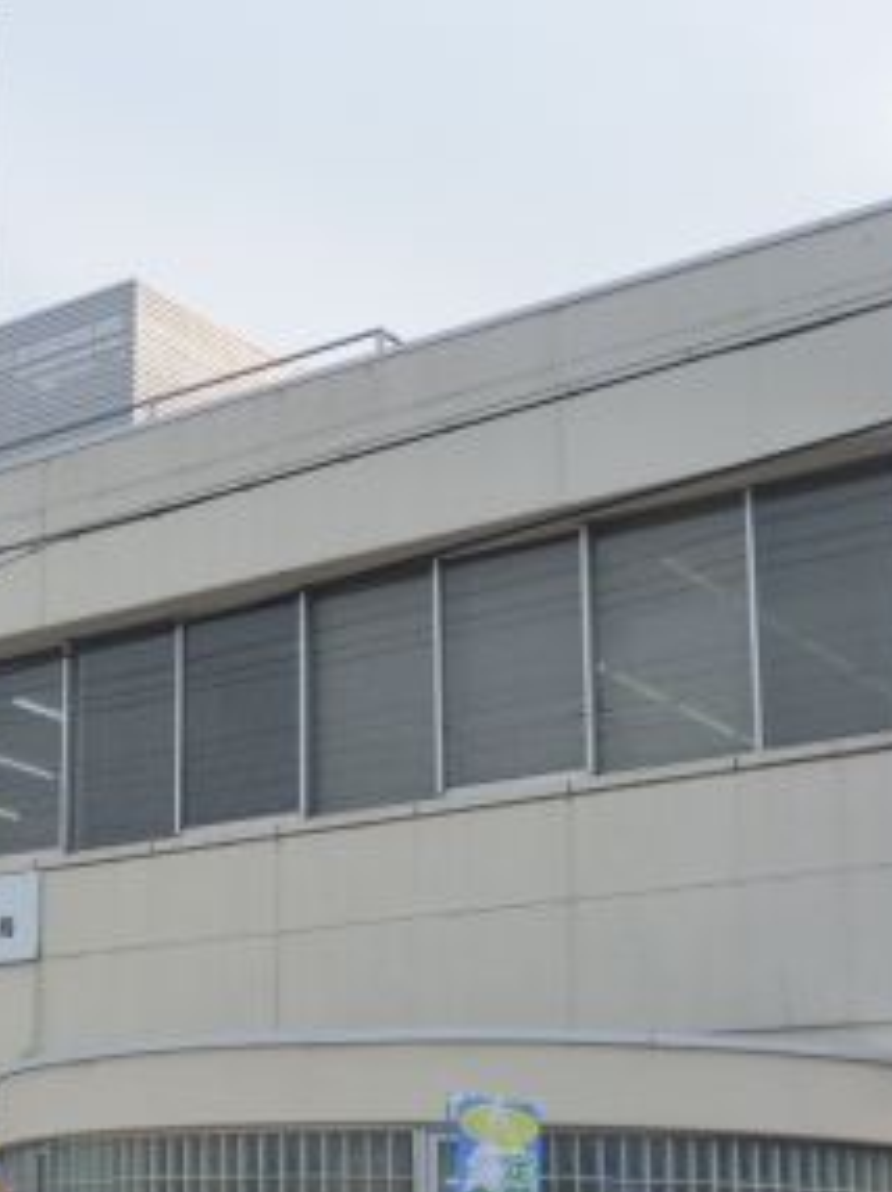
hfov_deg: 21.3
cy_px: 859
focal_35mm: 65
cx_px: -121
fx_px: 2237
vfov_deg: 29.5
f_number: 3.4
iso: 125
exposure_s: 1/250
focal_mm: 5.2
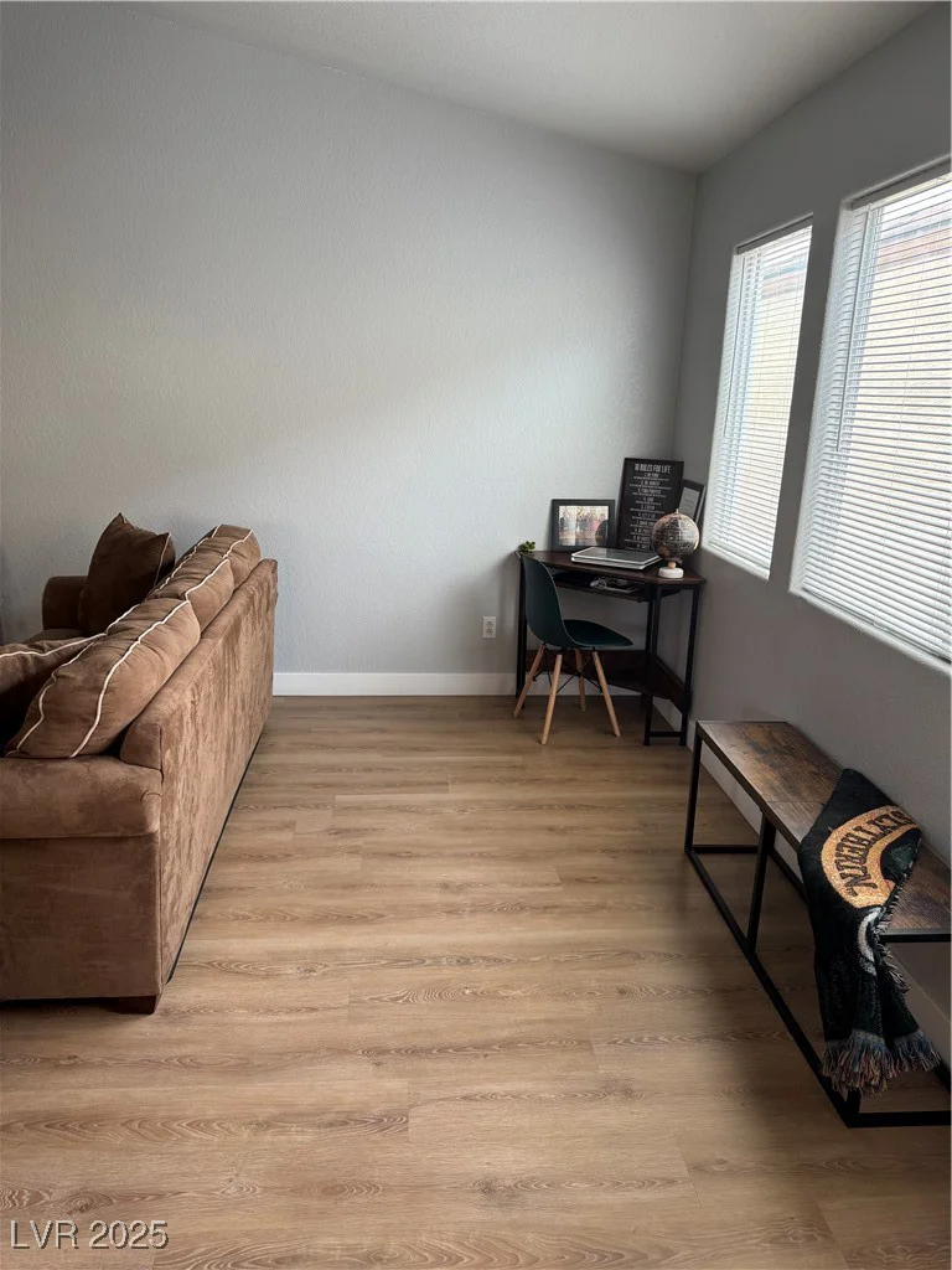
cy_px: 635
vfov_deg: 71.6
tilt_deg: -15.0
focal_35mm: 24
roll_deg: -1.5
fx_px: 880
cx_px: 476
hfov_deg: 56.8
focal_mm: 6.76
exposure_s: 1/120
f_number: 1.78
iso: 100
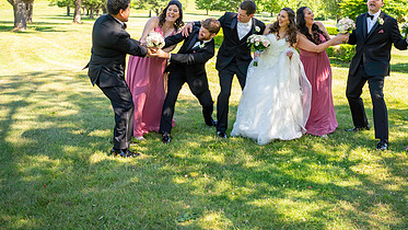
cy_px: 48
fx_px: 476
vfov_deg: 26.6
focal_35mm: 44
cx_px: 272
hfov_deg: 45.7
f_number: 3.2
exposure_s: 1/250
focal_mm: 27
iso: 100
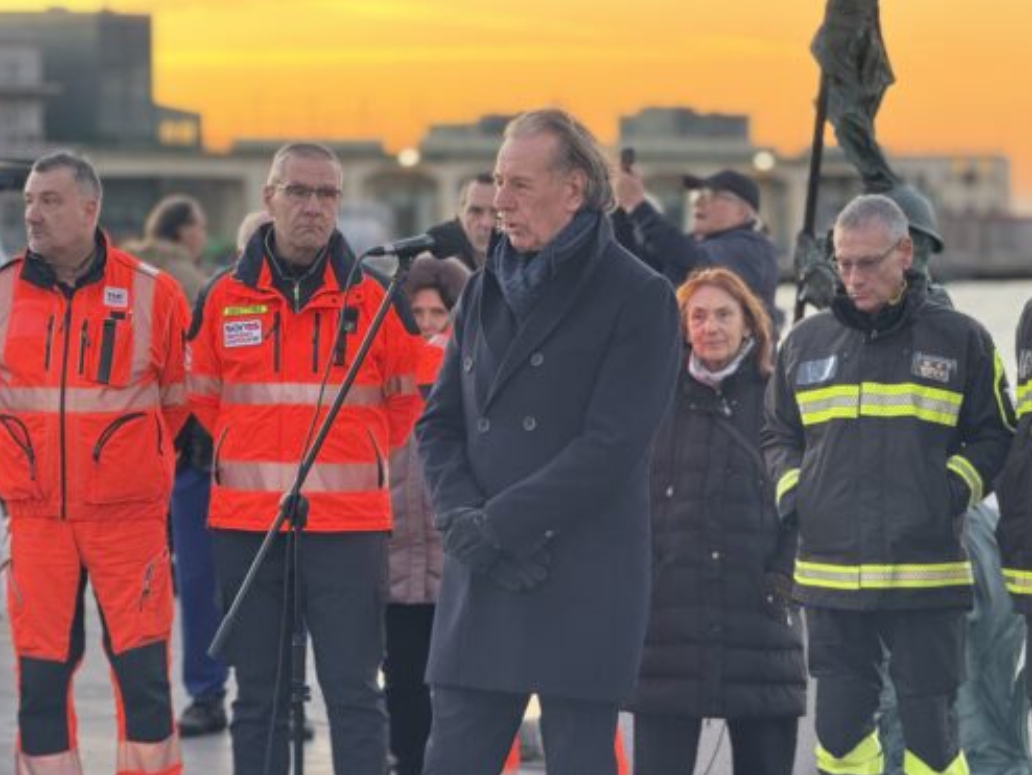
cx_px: 560
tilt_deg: -1.2
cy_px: 384
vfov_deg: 10.9
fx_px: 4057
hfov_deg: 14.5
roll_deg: +0.9
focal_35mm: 136
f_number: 2.8
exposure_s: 1/60
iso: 250
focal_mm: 15.66
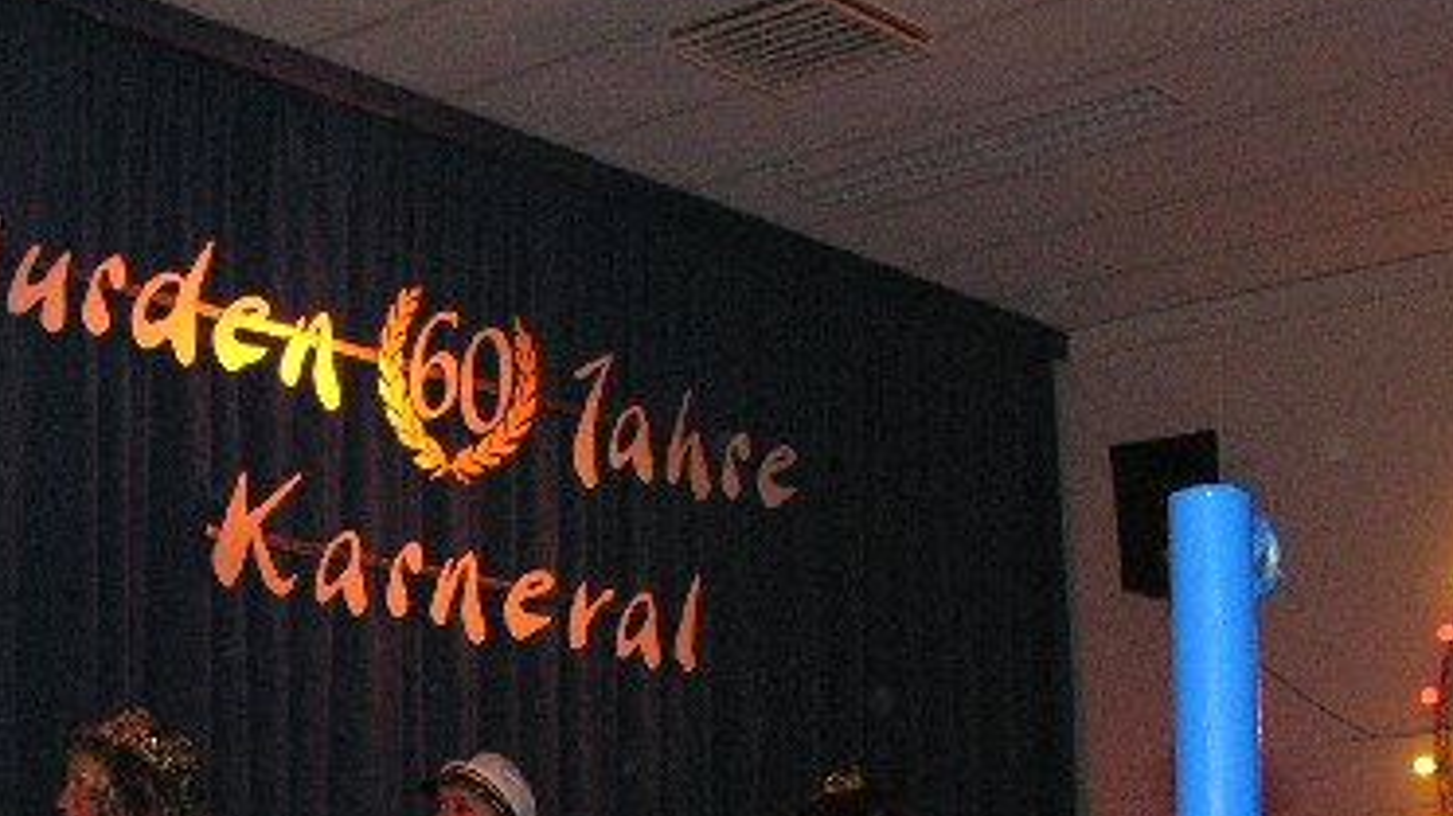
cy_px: 1113
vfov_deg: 14.0
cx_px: 340
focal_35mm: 82
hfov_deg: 25.6
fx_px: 3158
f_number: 4
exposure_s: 1/60.1
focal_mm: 8.9
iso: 200
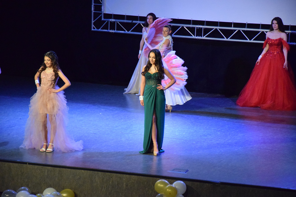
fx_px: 1295
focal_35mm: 158
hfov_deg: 13.0
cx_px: 148
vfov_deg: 8.7
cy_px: 98
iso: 10000
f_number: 5.6
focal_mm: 105
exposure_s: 1/160
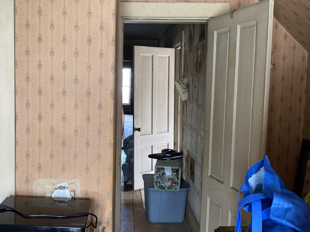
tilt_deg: -4.5
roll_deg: -0.8
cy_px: 118
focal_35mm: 37
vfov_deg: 38.7
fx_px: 331
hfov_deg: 49.8
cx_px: 124
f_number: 1.8
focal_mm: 4.25
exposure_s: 1/60
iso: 320
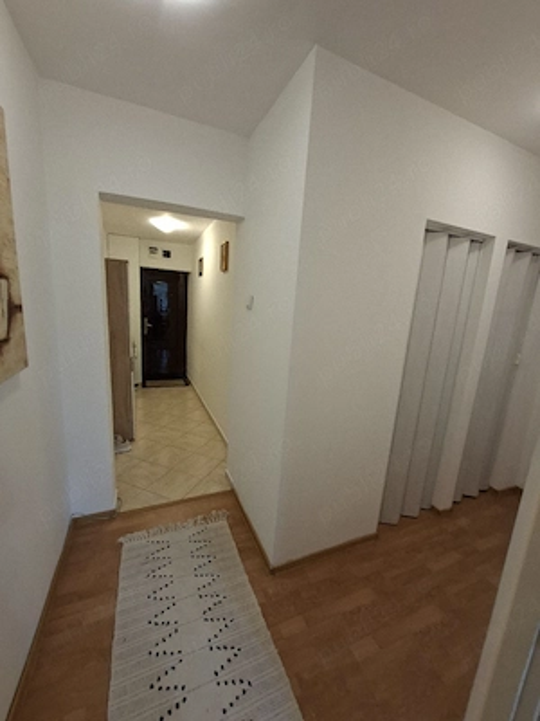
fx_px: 270
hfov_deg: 89.9
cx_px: 270
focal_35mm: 13
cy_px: 360
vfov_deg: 106.2
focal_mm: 1.74
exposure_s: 1/24
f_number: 2.2
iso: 160
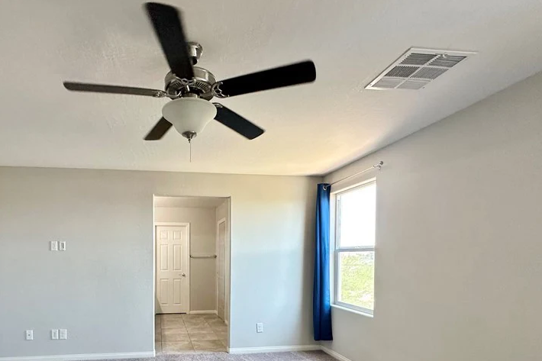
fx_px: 316
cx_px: 200
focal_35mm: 21
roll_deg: -0.2
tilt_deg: -2.0
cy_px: 266
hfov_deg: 79.6
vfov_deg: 56.8
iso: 160
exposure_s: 1/120
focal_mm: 2.22
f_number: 2.2
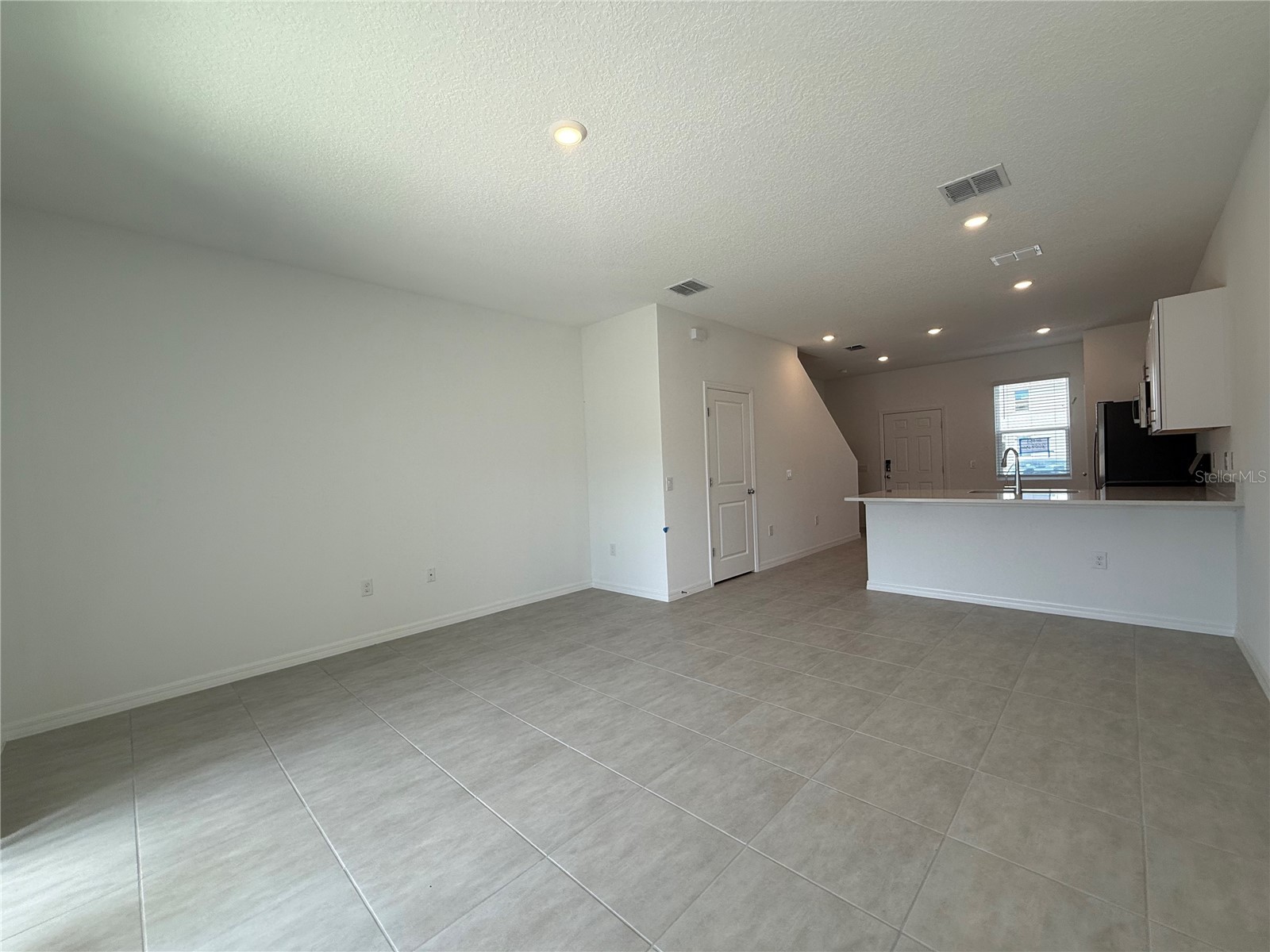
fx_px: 514
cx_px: 635
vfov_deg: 85.7
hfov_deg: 102.1
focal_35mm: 14
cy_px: 476
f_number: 2.2
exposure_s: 1/158
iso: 64
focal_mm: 2.22
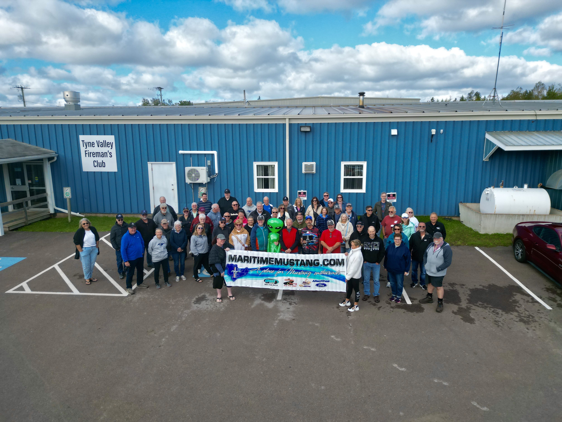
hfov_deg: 71.6
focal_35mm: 24
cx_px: 281
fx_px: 390
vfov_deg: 56.8
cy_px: 211
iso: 200
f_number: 1.7
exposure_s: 1/2000
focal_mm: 6.72
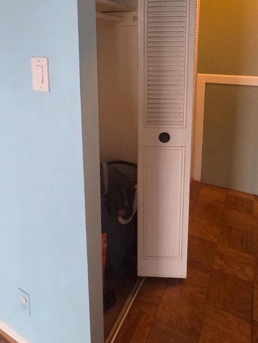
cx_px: 113
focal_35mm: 24
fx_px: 238
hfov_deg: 56.7
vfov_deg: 67.3
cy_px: 89
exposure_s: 1/60
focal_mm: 2.2
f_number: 2.2
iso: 640
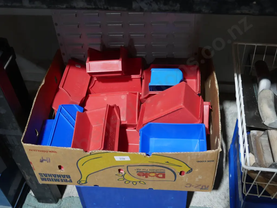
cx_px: 138
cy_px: 104
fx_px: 352
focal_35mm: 44
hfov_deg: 42.9
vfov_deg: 32.9
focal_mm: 22
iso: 1000
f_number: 4.7
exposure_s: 1/60
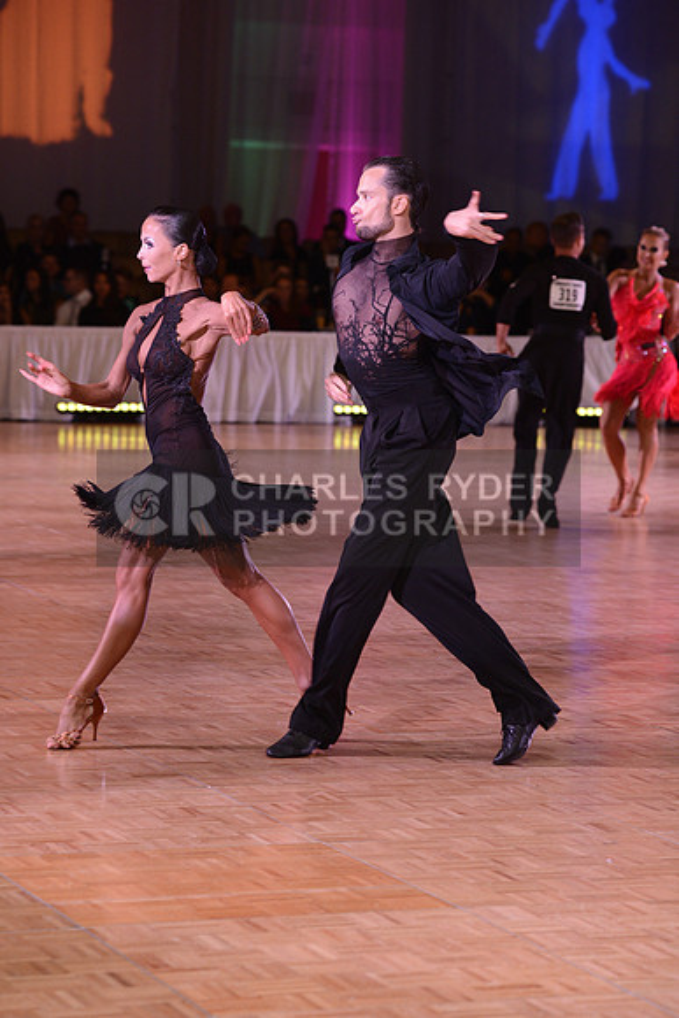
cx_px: 340
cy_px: 509
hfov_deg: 11.0
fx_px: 3534
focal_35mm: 125
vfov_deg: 16.4
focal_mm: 125
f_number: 5
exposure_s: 1/250
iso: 2000
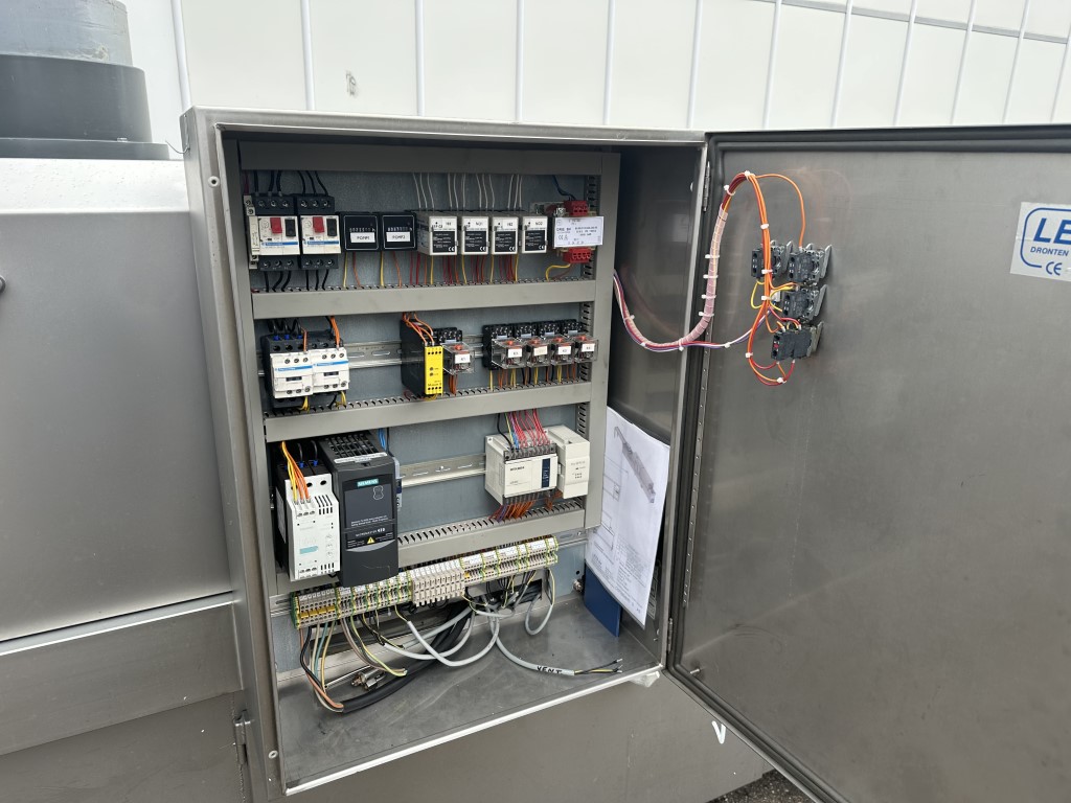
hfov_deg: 71.6
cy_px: 402
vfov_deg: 56.8
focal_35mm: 24
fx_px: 743
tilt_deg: -16.4
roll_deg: -2.0
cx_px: 536
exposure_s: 1/169
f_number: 1.78
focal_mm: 6.86
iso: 64
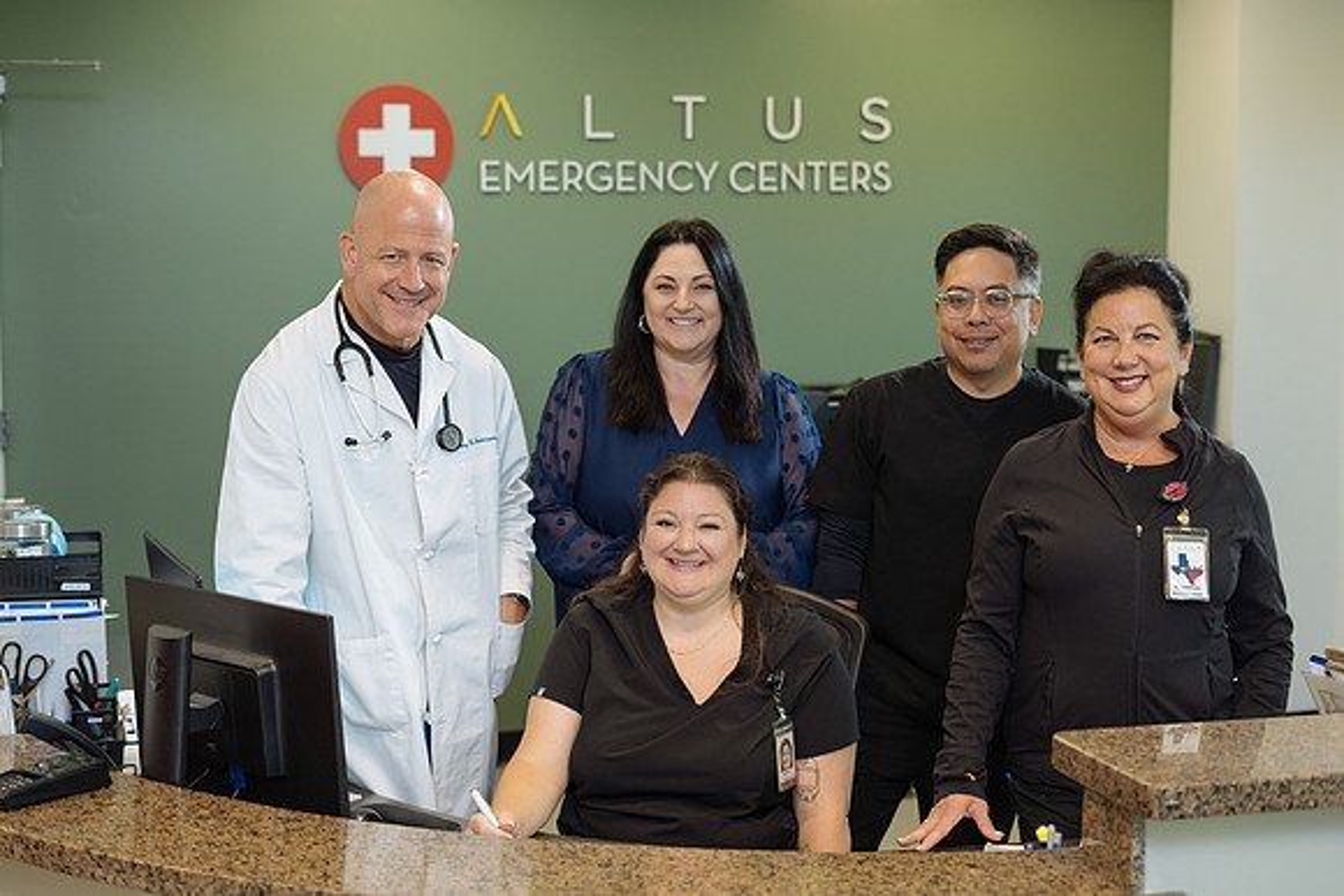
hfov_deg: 37.0
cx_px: 672
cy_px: 448
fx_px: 2010
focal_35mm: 54
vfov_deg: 25.2
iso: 1000
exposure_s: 1/200
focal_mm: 50
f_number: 2.8
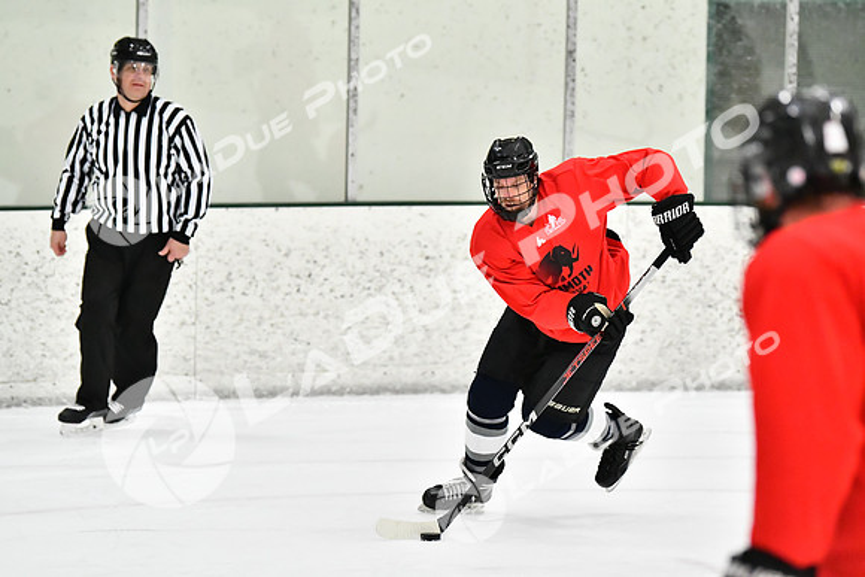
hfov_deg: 9.1
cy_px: 288
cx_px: 432
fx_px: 5407
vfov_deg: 6.1
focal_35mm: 225
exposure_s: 1/1600
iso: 6400
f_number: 2.8
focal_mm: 150
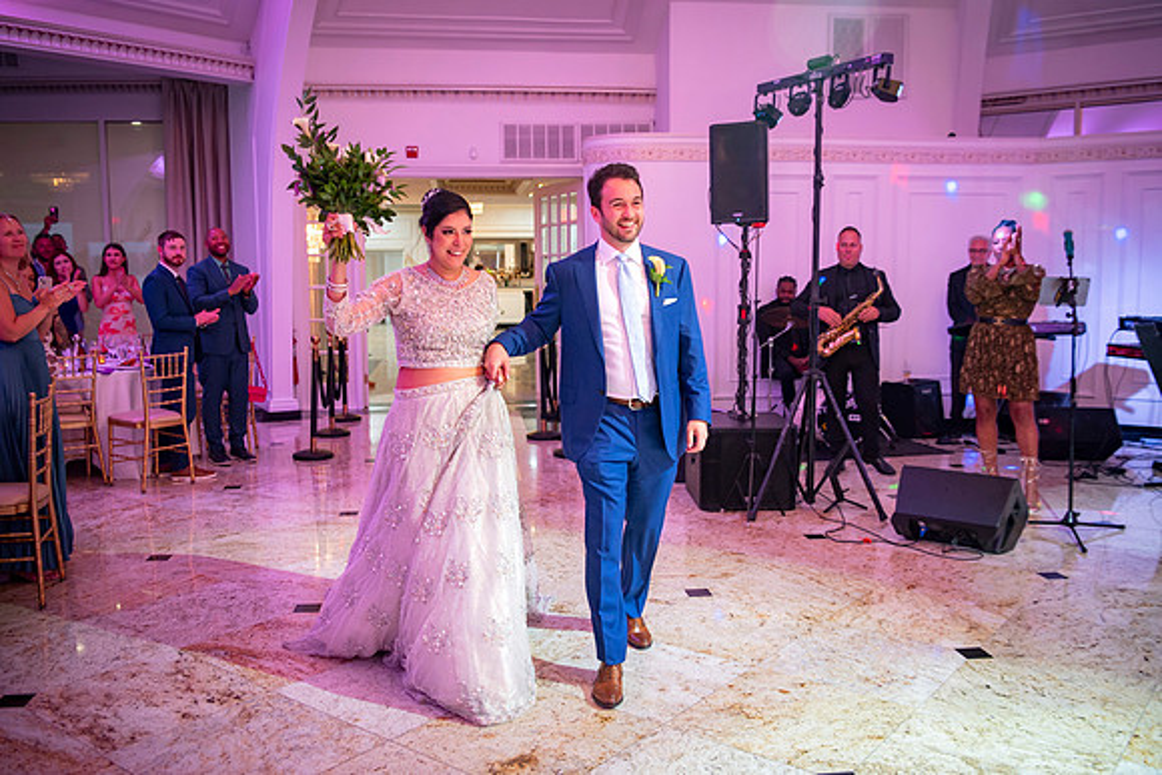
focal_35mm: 32
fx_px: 1044
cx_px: 584
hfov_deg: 58.2
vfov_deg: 40.7
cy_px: 387
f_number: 2.8
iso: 800
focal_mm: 31
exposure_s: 1/125
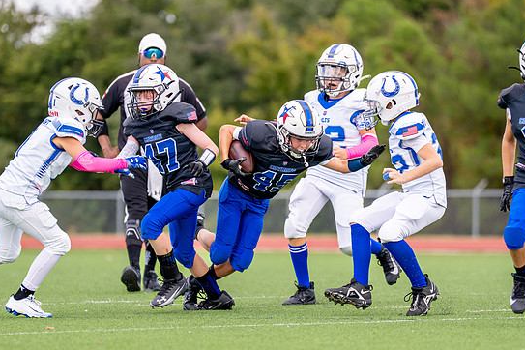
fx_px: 4943
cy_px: 204
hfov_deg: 6.1
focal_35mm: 339
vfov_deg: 4.1
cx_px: 269
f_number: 2.8
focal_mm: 200
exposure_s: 1/3200
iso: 400
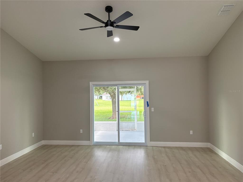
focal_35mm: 26
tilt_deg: +2.2
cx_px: 122
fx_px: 183
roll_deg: +1.5
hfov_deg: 67.3
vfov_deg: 53.1
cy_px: 91
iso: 125
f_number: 1.6
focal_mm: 5.96
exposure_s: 1/120
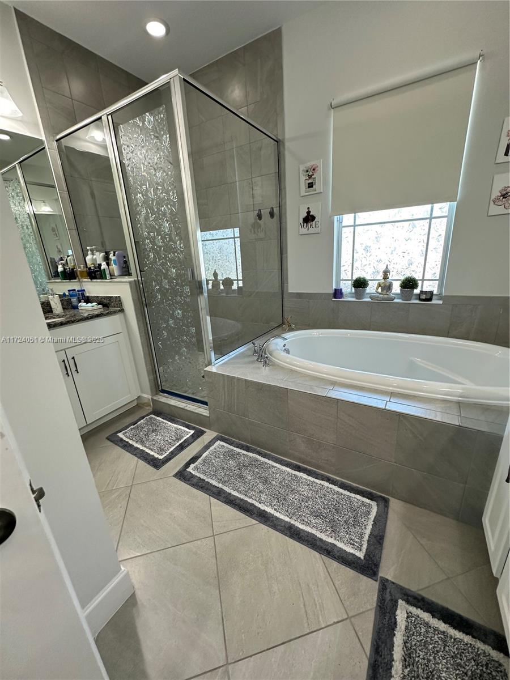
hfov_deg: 85.7
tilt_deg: -17.2
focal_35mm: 14
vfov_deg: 102.1
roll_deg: +5.4
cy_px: 340
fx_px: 275
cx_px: 255
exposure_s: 1/120
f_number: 2.2
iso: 160
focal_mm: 2.22
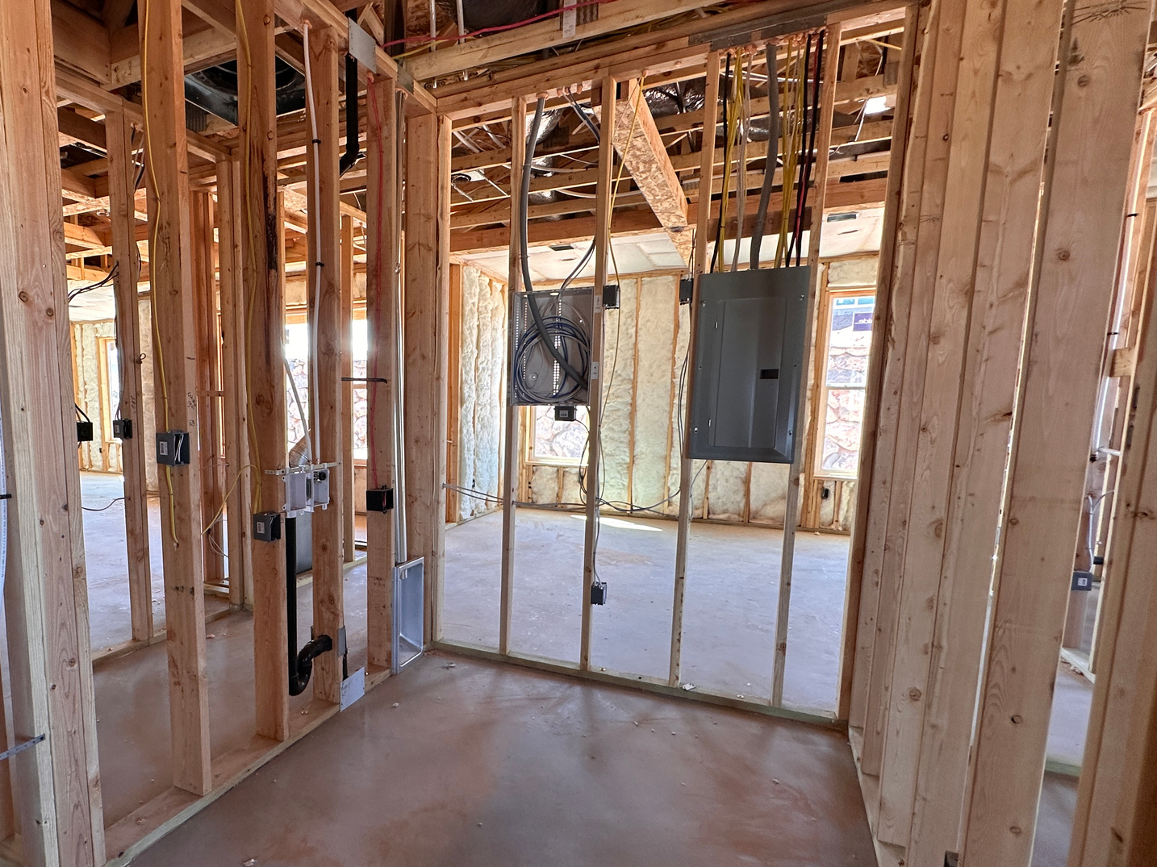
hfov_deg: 79.6
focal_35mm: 20
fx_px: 668
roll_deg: +0.2
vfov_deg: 65.7
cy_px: 491
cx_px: 404
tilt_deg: -6.7
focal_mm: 2.22
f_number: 2.2
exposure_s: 1/99
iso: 125
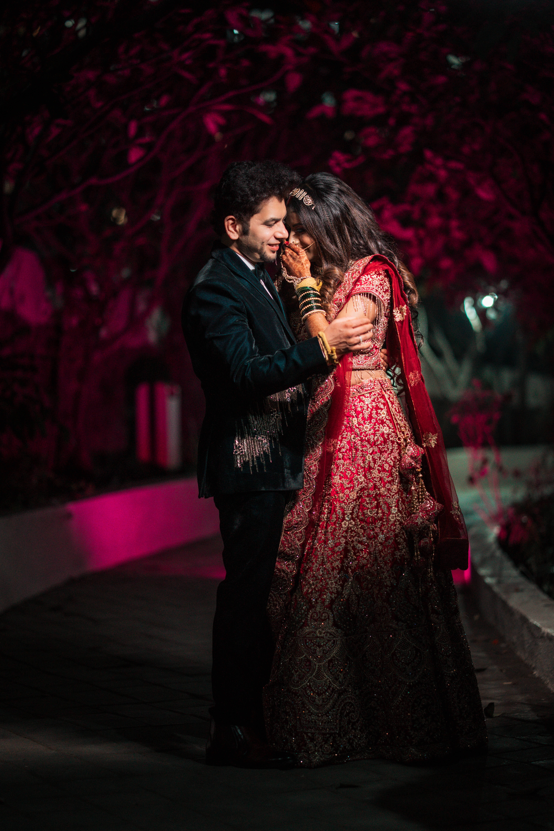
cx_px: 277
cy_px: 416
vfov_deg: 23.9
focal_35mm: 85
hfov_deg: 16.1
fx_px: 1962
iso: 2000
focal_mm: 85
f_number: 1.8
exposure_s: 1/400
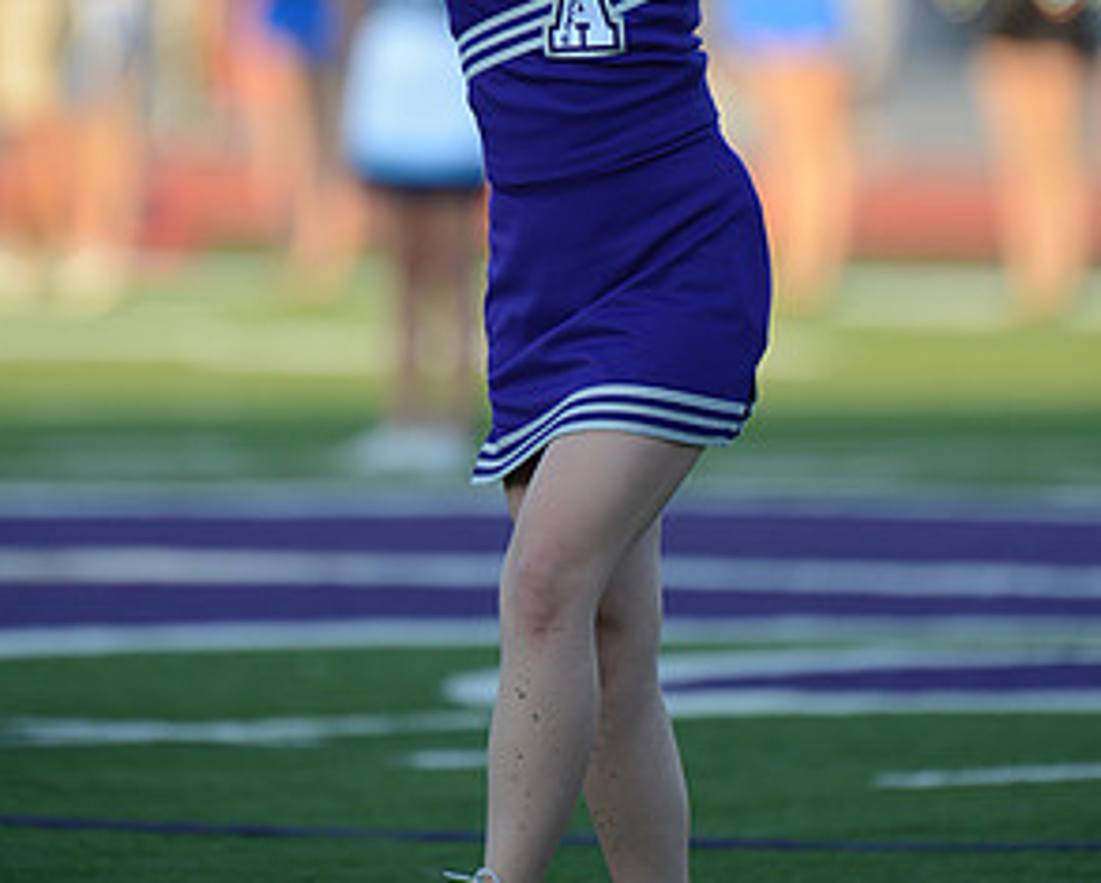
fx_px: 25801
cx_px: 550
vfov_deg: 2.0
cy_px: 60
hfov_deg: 2.4
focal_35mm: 791
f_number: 4
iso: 800
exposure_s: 1/1600
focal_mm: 550
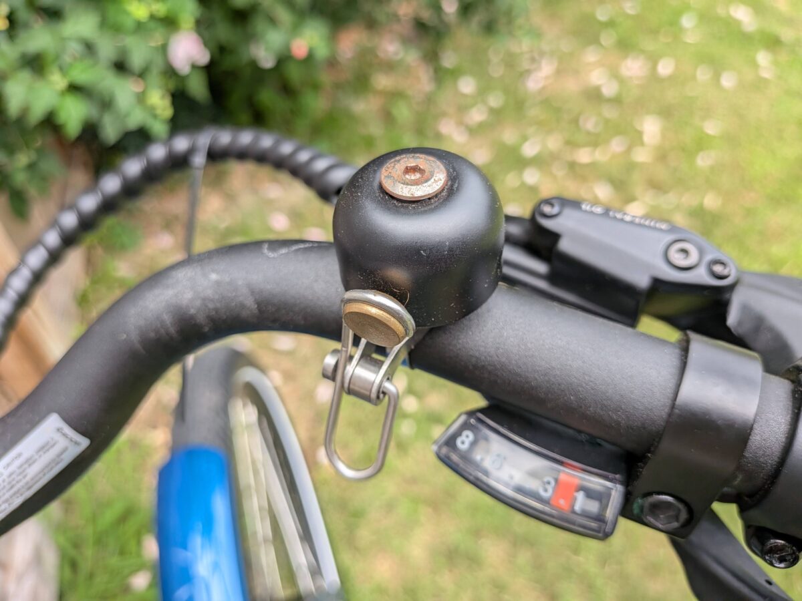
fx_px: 556
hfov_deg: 71.6
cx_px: 401
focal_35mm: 24
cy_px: 300
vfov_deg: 56.8
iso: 31
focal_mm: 4.53
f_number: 1.7
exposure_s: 1/206
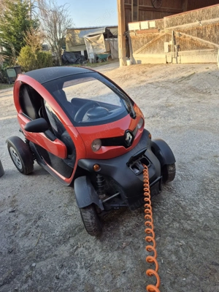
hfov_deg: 58.9
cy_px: 146
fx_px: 194
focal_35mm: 23
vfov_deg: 73.9
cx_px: 110
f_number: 1.8
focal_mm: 5.4
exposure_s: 1/286
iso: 25
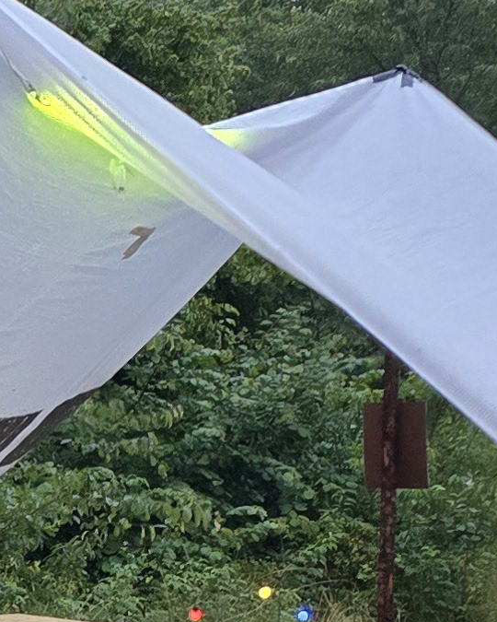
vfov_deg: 14.4
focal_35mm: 133
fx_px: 2445
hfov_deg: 10.5
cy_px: 540
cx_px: -546
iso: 320
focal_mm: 6.3
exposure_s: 1/50
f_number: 1.7
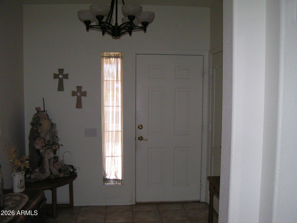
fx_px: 326
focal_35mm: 38
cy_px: 112
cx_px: 148
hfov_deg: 49.0
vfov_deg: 37.7
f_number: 2.8
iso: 200
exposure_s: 1/40
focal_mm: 5.8
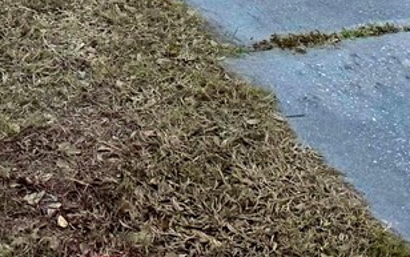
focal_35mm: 132
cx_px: 102
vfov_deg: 8.3
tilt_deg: -0.5
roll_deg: -0.8
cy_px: -530
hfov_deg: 15.7
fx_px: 1476
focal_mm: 6.76
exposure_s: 1/8130
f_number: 1.78
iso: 125
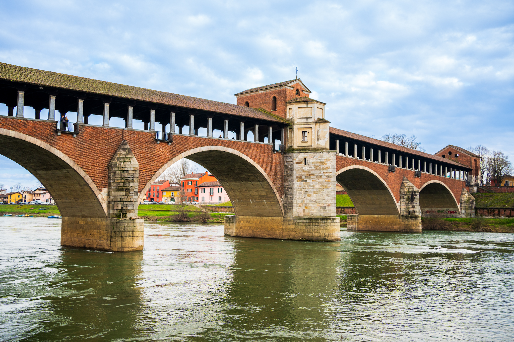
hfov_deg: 54.4
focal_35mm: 35
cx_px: 257
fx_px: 500
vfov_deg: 37.8
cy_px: 171
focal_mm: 35
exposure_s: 1/200
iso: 500
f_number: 8
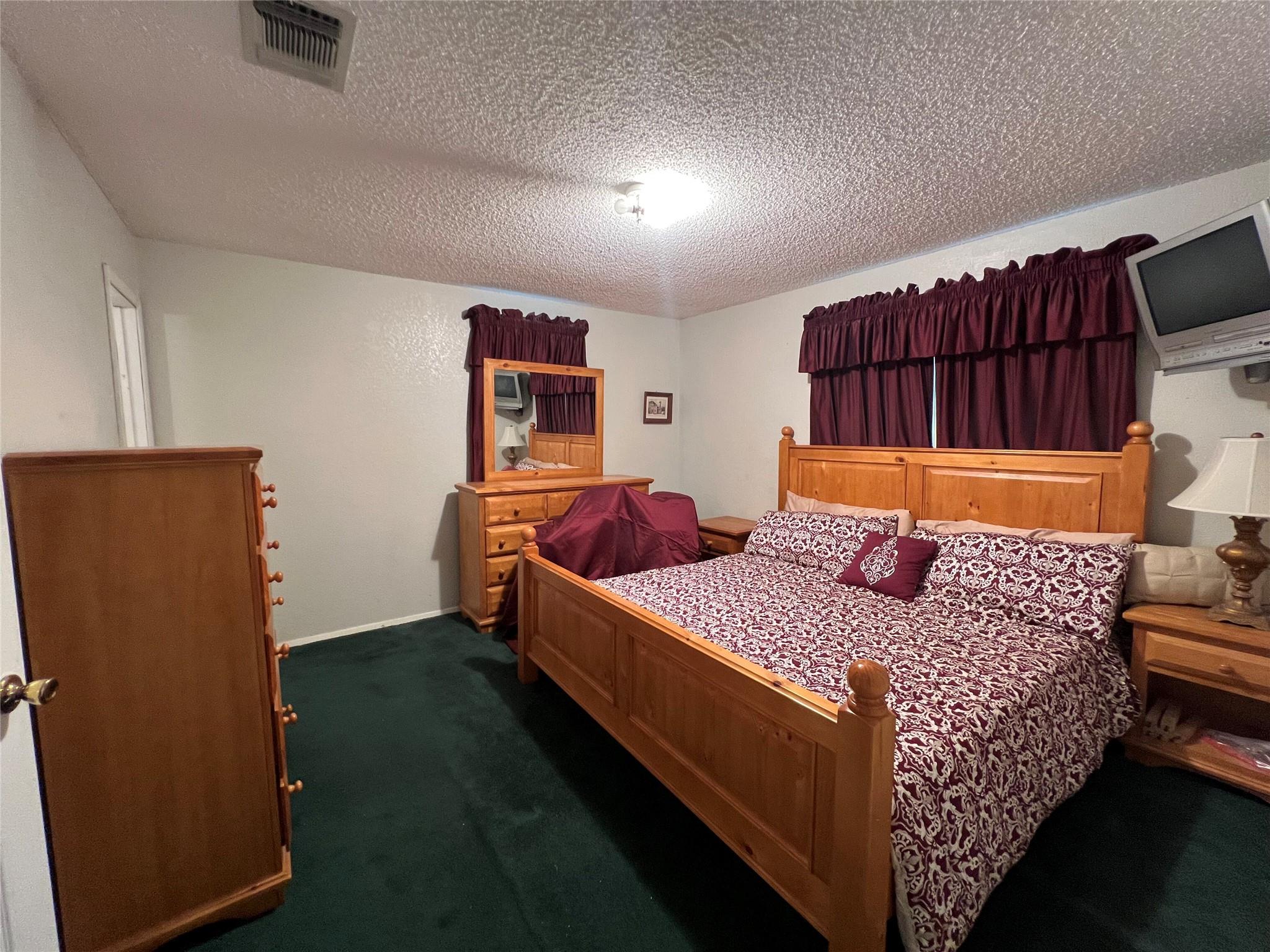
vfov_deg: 89.9
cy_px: 476
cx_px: 635
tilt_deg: -5.4
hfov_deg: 106.2
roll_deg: +1.3
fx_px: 477
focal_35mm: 13
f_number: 1.8
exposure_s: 1/60
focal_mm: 1.57
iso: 320
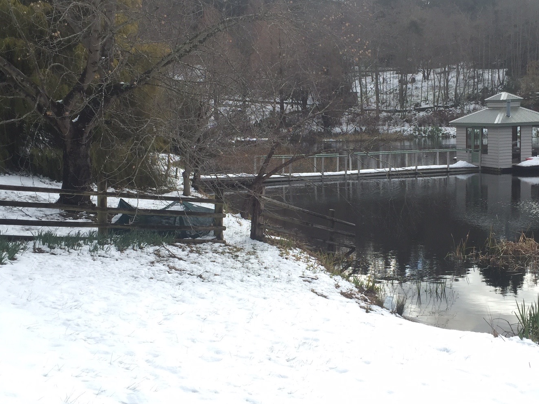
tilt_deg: -6.3
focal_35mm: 45
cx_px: 307
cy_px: 196
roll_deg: +1.4
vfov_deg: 32.2
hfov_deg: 42.0
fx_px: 701
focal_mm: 4.15
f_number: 2.2
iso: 32
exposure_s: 1/501
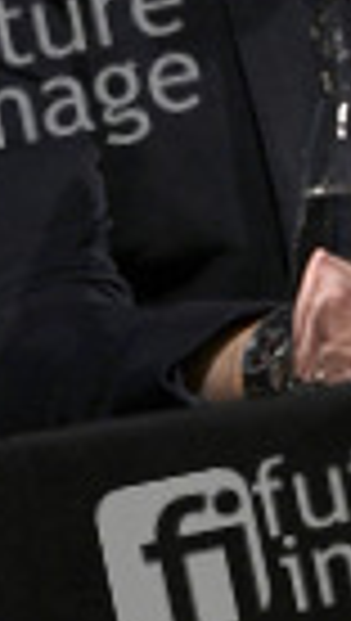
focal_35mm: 607
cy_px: -140
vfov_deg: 3.5
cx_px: 459
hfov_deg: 2.0
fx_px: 10007
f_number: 3.2
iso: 1250
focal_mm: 200
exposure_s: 1/250
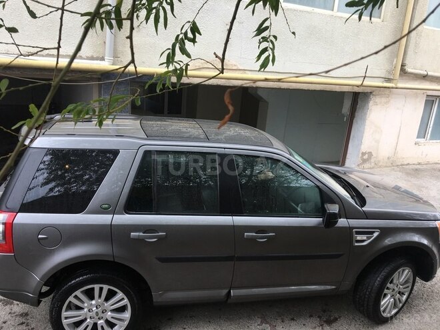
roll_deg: -5.2
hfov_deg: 61.7
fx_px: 369
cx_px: 220
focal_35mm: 29
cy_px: 165
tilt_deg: -14.8
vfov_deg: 48.2
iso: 25
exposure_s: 1/188
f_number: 2.2
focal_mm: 4.15
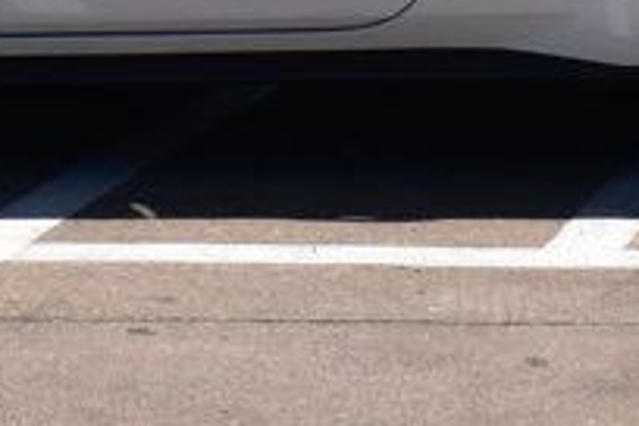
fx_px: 3612
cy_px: -504
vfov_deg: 6.5
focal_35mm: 204
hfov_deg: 10.1
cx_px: 128
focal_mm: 27
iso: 250
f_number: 11
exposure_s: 1/500
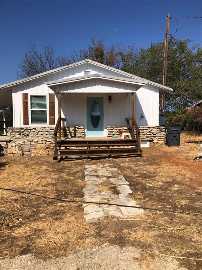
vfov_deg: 63.4
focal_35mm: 28
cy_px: 135
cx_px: 101
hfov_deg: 49.7
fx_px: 218
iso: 20
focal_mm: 3.99
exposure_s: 1/2857
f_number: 1.8
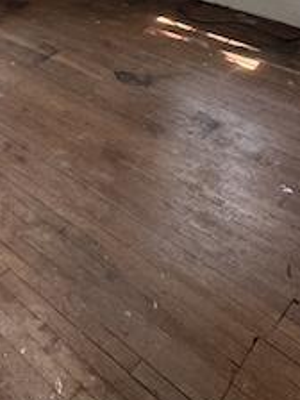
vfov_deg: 33.5
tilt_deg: -18.5
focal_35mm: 48
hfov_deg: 25.6
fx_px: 555
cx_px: -100
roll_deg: +6.1
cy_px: -61
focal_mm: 2.22
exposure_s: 1/60
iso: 200
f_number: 2.2
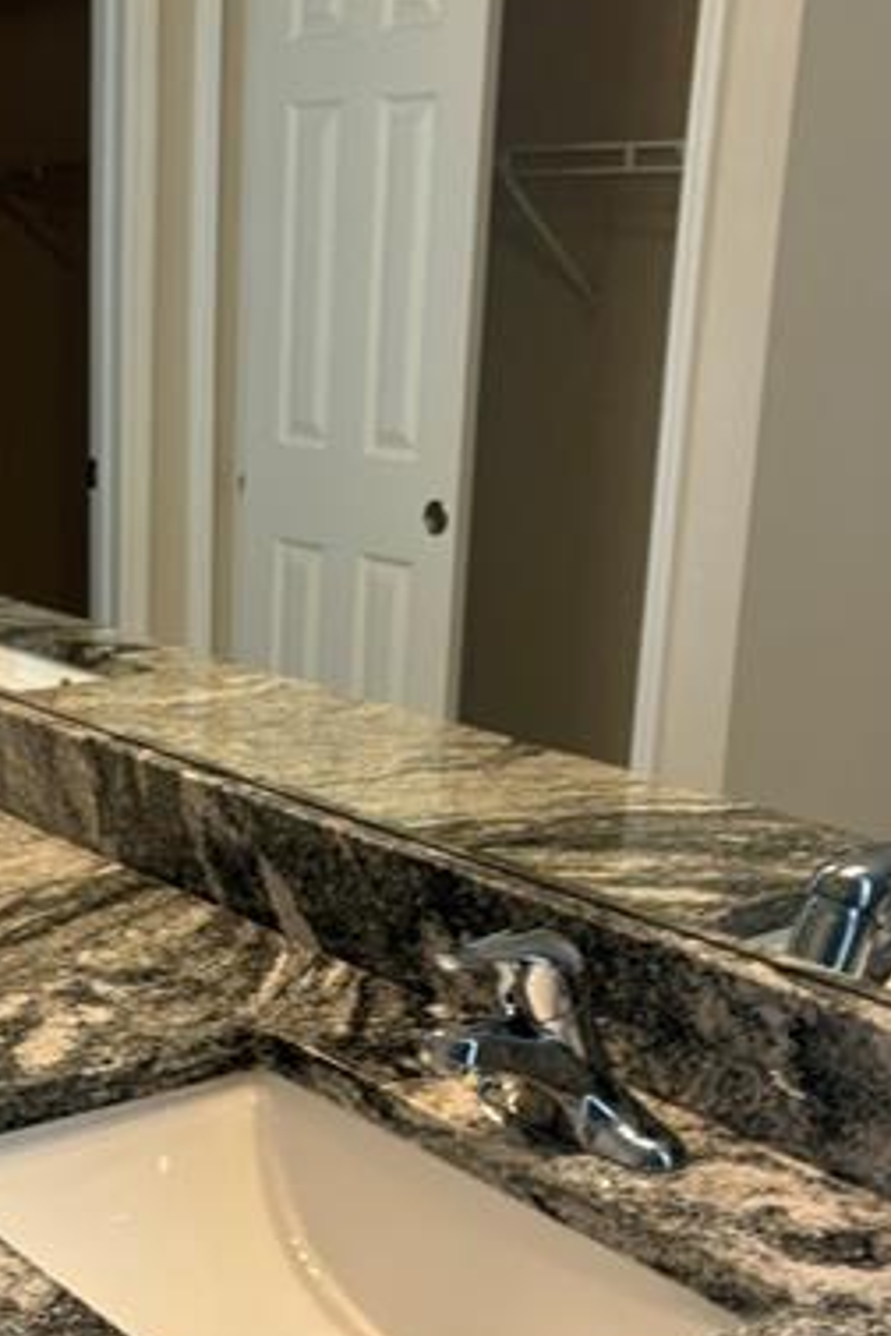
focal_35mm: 55
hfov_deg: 23.9
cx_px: 81
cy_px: 930
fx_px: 2042
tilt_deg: -20.2
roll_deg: +1.6
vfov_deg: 35.7
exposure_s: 1/120
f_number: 1.6
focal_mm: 5.96
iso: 100
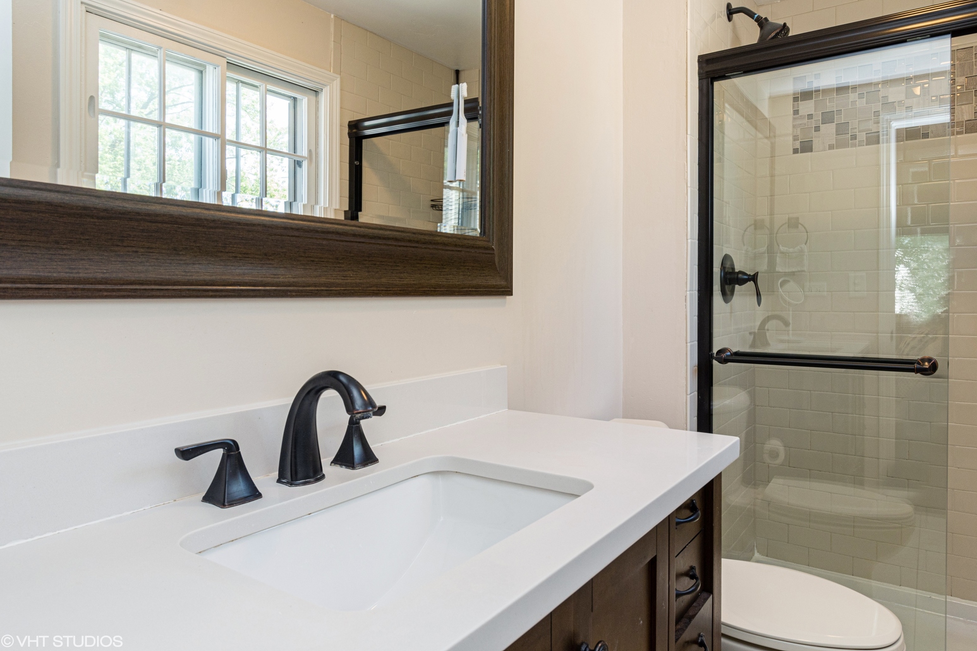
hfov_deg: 78.5
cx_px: 507
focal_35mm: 22
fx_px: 597
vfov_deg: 57.2
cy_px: 311
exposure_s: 1/20
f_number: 8
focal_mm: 14
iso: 250
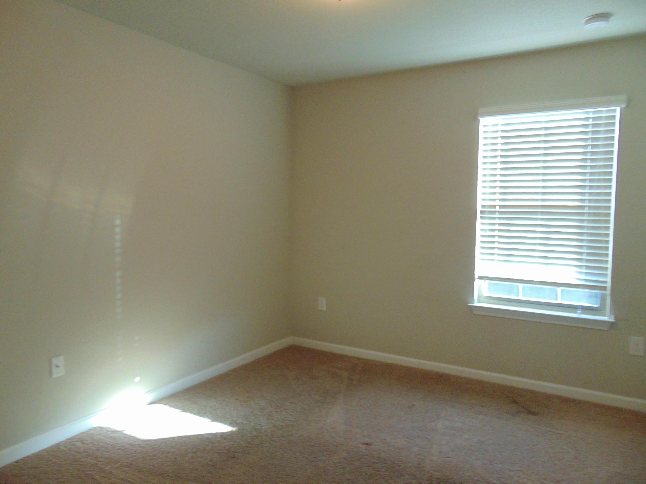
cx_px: 323
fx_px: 467
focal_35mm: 25
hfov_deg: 69.4
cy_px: 242
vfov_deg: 54.9
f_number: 3
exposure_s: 1/30
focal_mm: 4.5
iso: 200
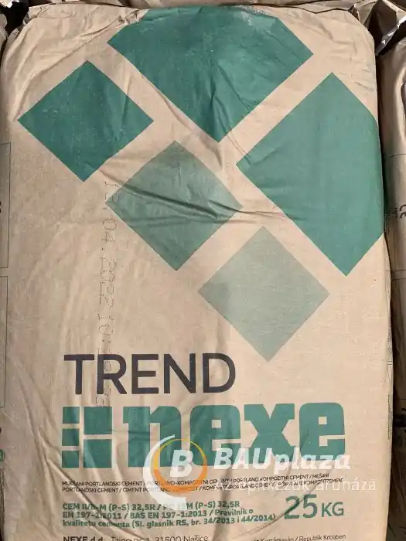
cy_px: 270
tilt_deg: -76.1
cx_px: 203
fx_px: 813
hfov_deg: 28.0
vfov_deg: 36.8
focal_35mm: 52
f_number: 2.4
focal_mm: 6
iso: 16
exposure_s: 1/1410
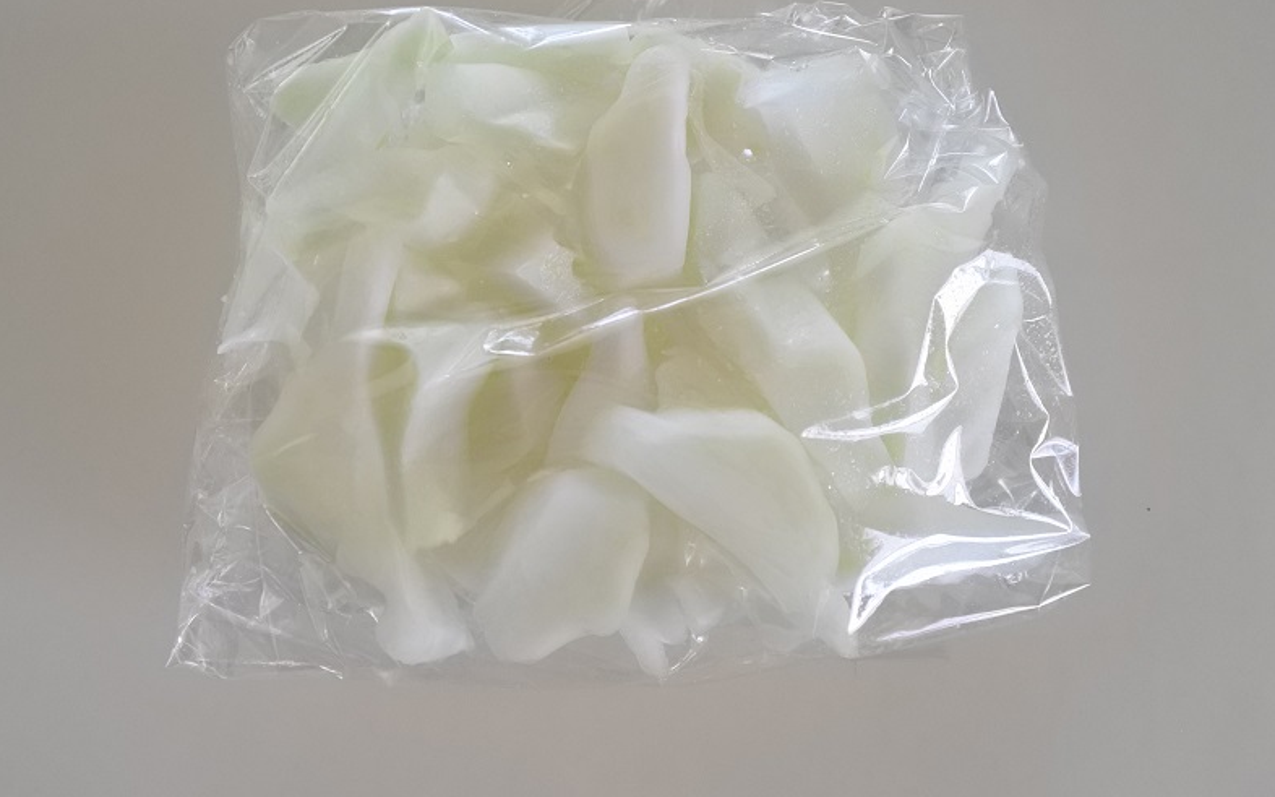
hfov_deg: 66.5
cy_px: 373
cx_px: 631
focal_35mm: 28
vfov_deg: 44.5
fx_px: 973
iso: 1250
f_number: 4.5
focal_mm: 10
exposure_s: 1/60
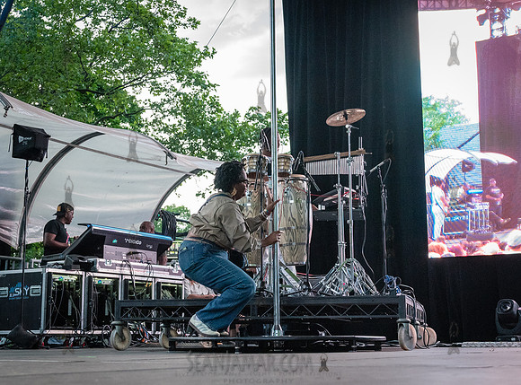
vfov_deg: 25.9
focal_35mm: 56
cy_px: 181
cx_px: 245
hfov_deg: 34.5
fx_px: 839
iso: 4000
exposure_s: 1/250
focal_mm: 42
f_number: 4
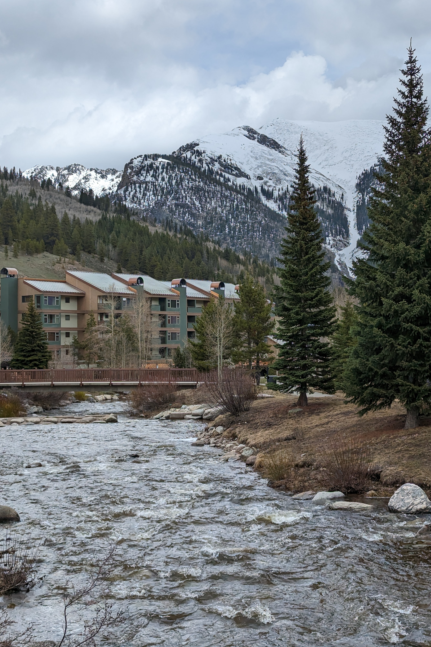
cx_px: 233
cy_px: 326
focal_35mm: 51
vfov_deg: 38.9
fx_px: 916
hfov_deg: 26.5
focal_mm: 6.81
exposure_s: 1/3802
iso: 48
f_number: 1.85
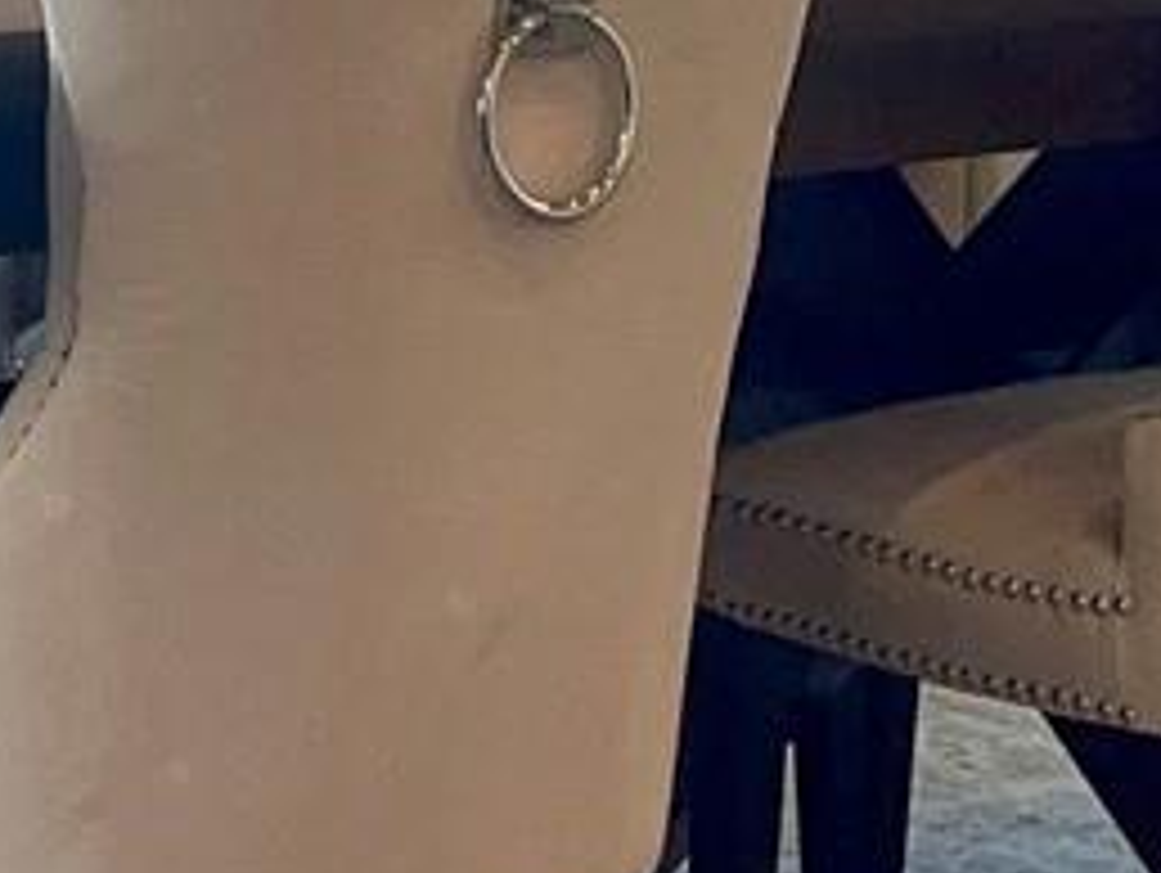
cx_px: 117
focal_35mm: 155
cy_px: -693
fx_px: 5203
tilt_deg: +1.3
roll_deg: -1.5
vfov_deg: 9.2
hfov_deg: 12.6
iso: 32
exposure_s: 1/188
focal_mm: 5.1
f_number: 1.6
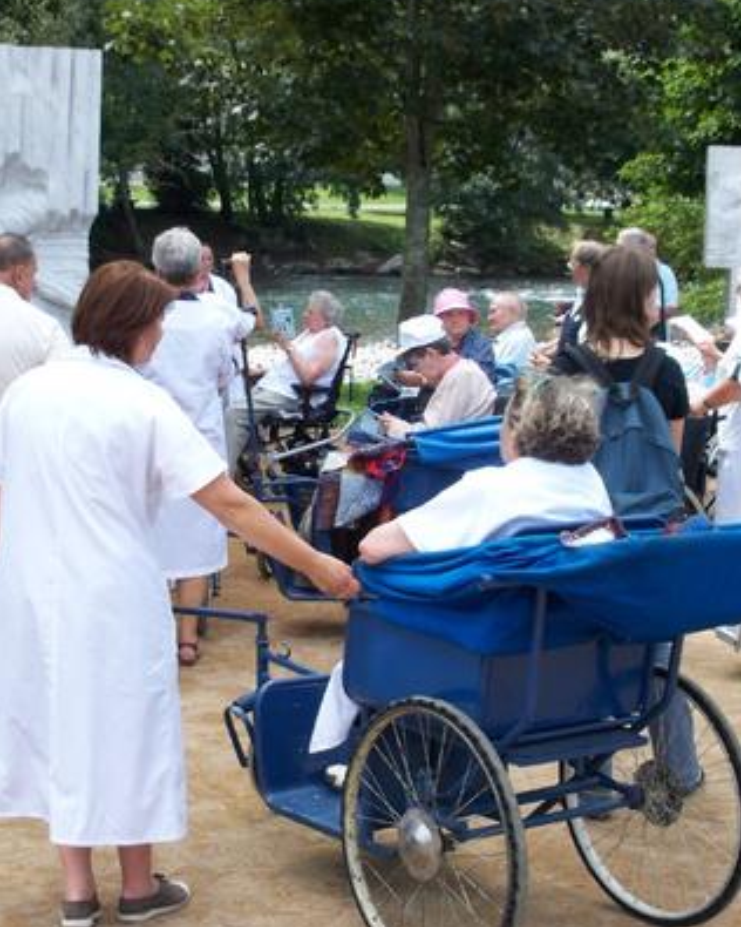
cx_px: 288
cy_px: 393
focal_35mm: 64
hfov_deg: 23.8
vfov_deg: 29.5
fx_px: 1754
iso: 64
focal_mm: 7.9
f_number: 3.4
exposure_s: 1/320
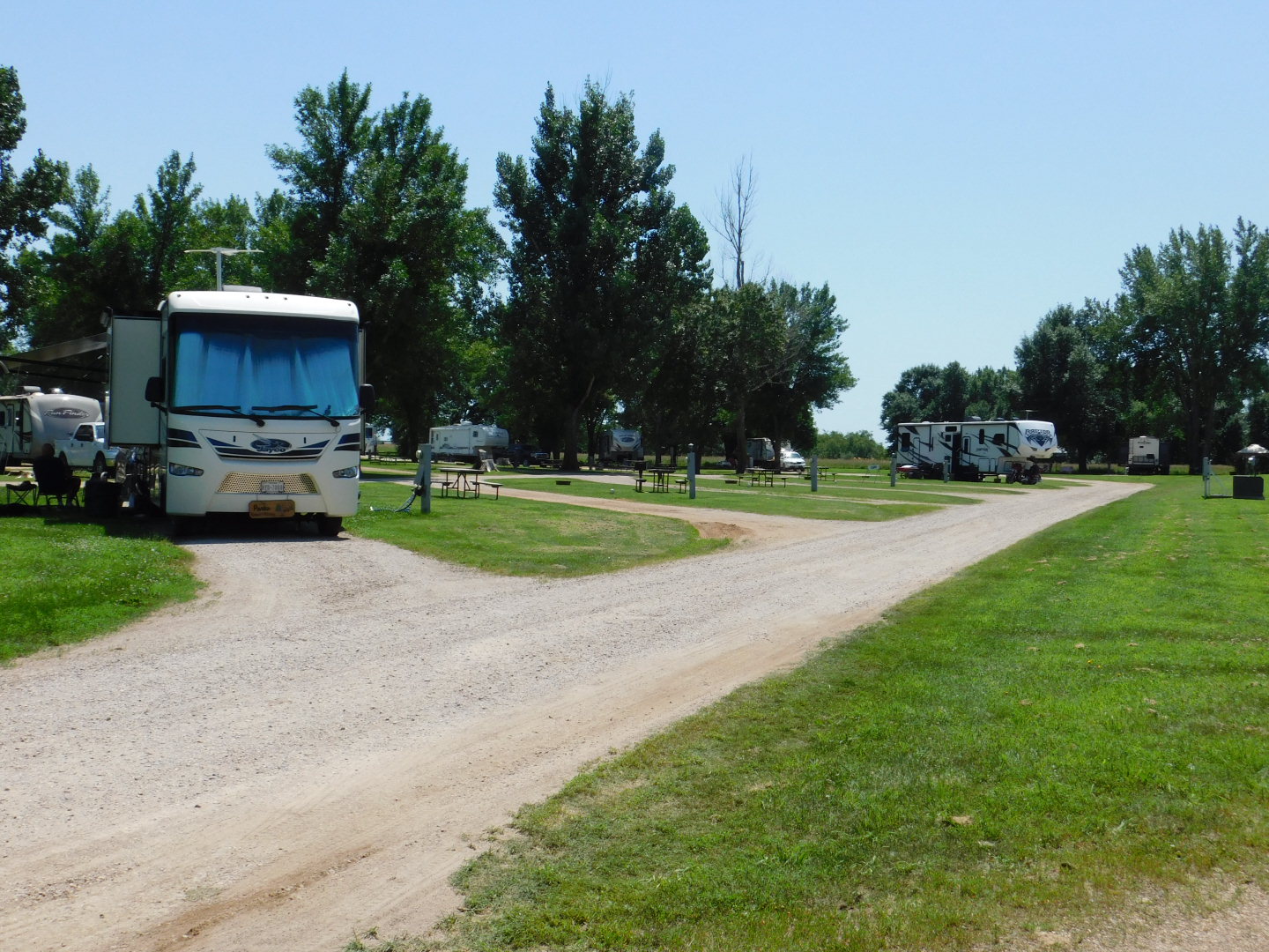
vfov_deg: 36.0
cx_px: 634
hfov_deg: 46.8
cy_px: 476
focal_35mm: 40
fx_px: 1466
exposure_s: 1/1500
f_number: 3.6
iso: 125
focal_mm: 7.1
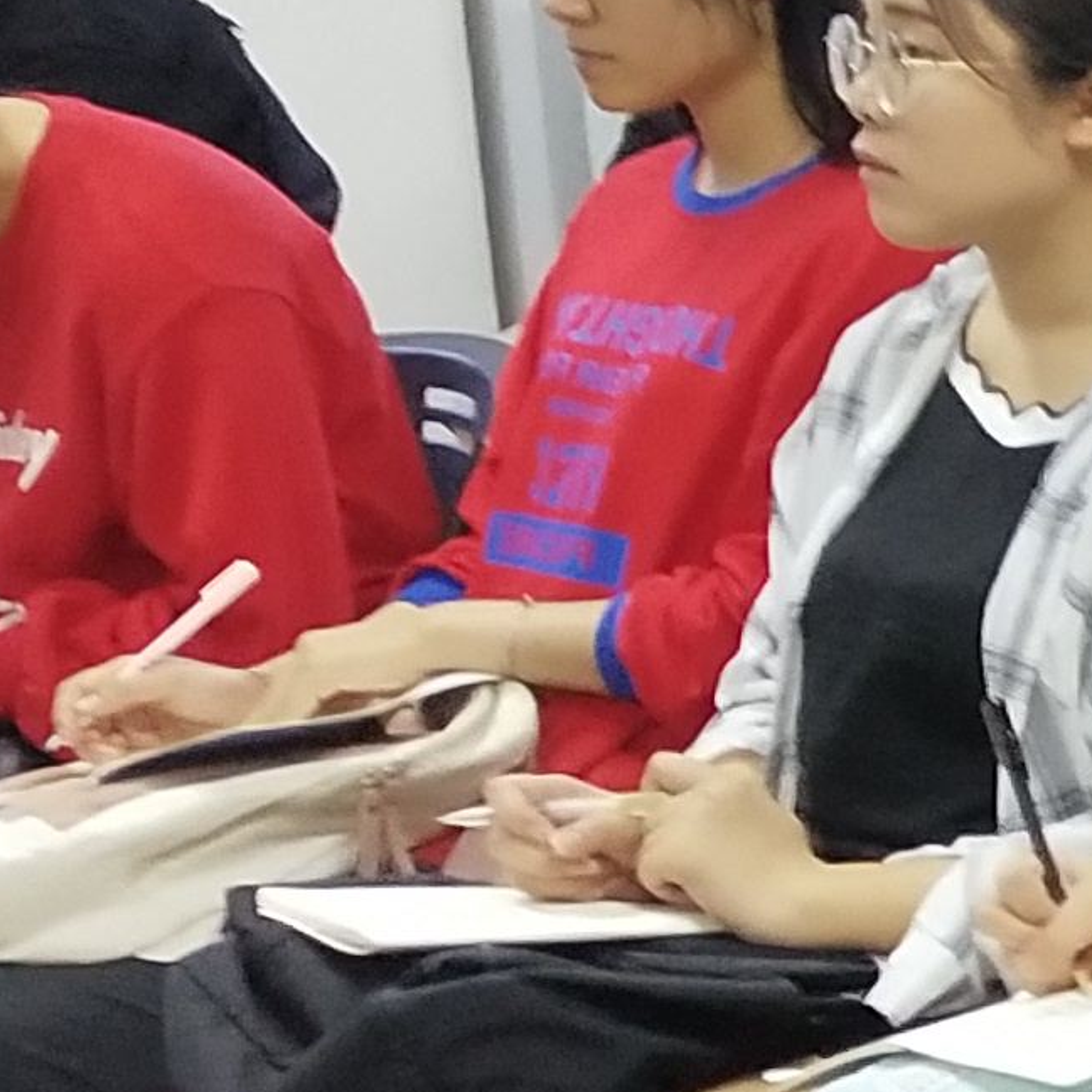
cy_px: 511
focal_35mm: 165
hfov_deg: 9.0
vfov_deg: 10.6
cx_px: 3057
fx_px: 5889
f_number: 1.8
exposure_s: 1/33.3
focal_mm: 3.95
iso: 408
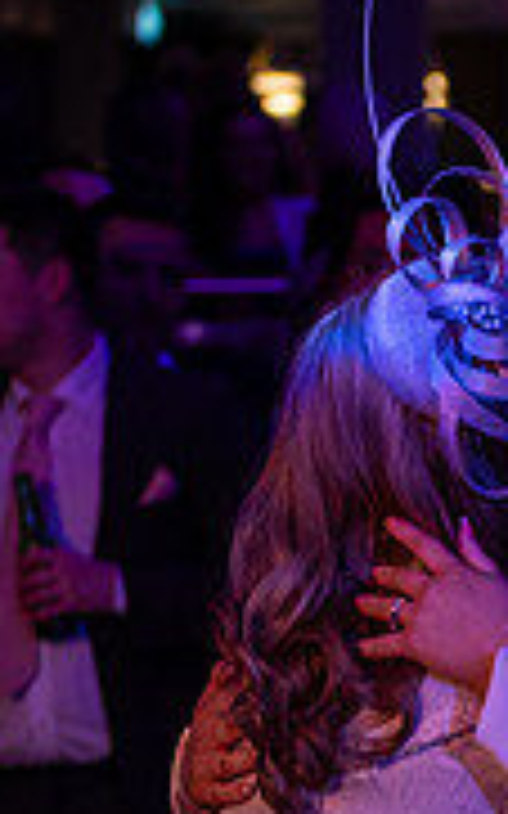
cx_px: 715
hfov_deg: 6.4
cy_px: 704
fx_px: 4478
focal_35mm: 202
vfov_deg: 10.3
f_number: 3.5
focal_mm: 62
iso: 500
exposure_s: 1/160
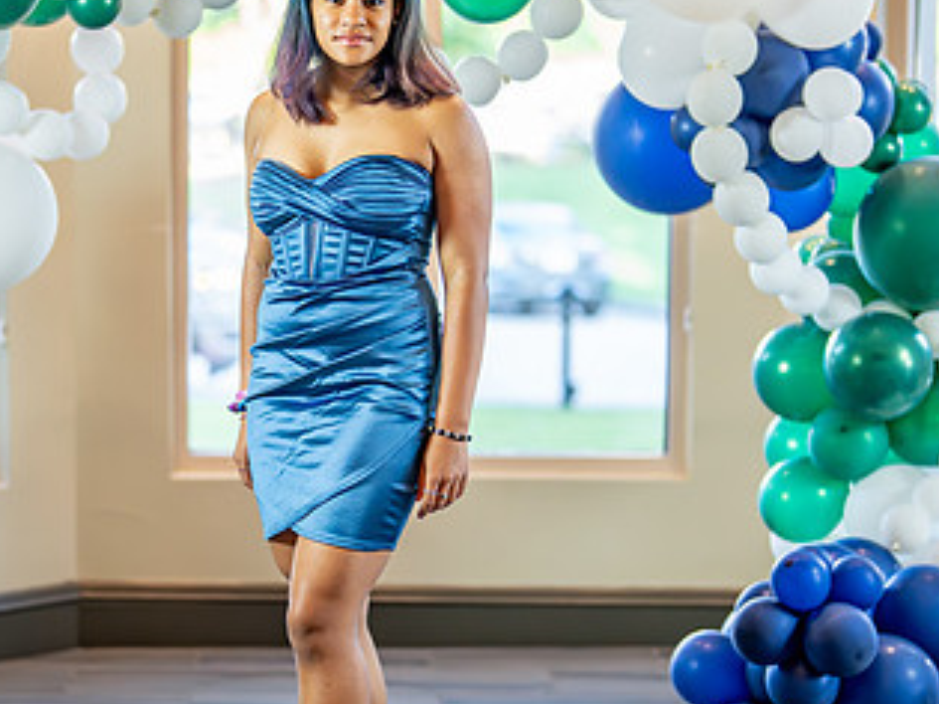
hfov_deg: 19.6
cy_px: 397
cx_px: 356
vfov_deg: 14.8
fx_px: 2712
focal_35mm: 100
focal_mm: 50
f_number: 1.2
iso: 1250
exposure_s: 1/640
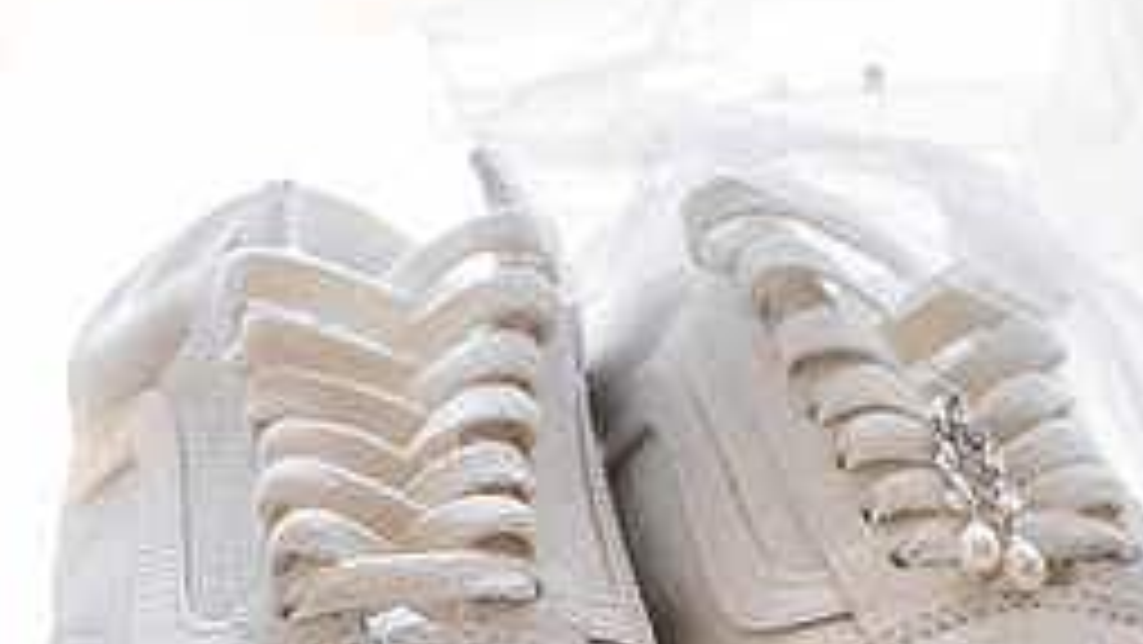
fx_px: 8336
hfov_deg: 7.8
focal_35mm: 275
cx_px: 1211
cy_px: 282
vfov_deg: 4.4
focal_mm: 105
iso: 2500
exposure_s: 1/320
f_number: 7.1
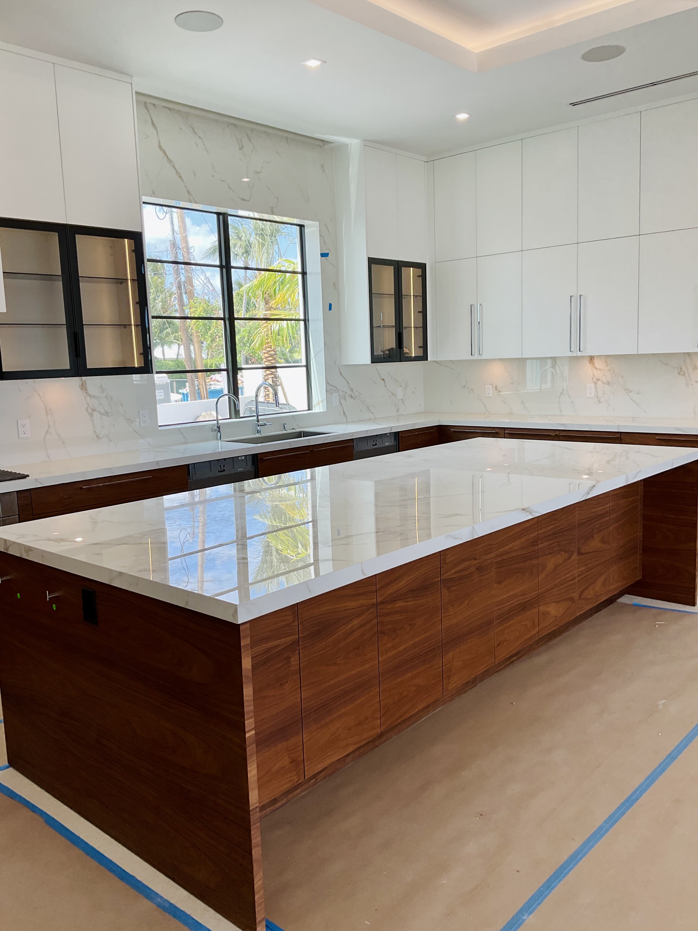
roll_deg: +1.4
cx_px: 349
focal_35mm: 29
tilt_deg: -7.8
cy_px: 466
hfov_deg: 48.2
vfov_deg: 61.7
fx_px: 780
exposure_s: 1/149
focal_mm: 3
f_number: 1.8
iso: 16
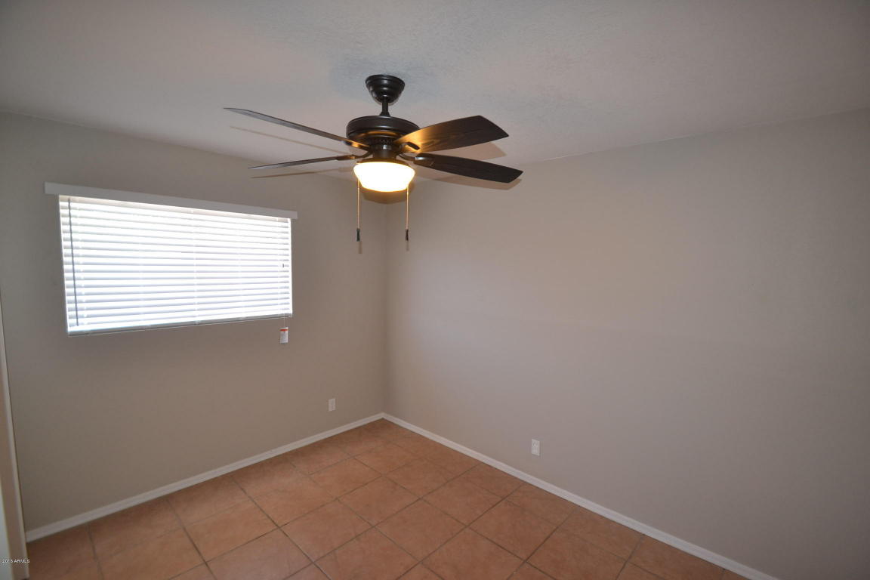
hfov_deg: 100.4
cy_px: 290
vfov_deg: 77.3
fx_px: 362
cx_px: 435
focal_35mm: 15
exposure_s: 1/60
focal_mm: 10
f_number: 3.5
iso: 400
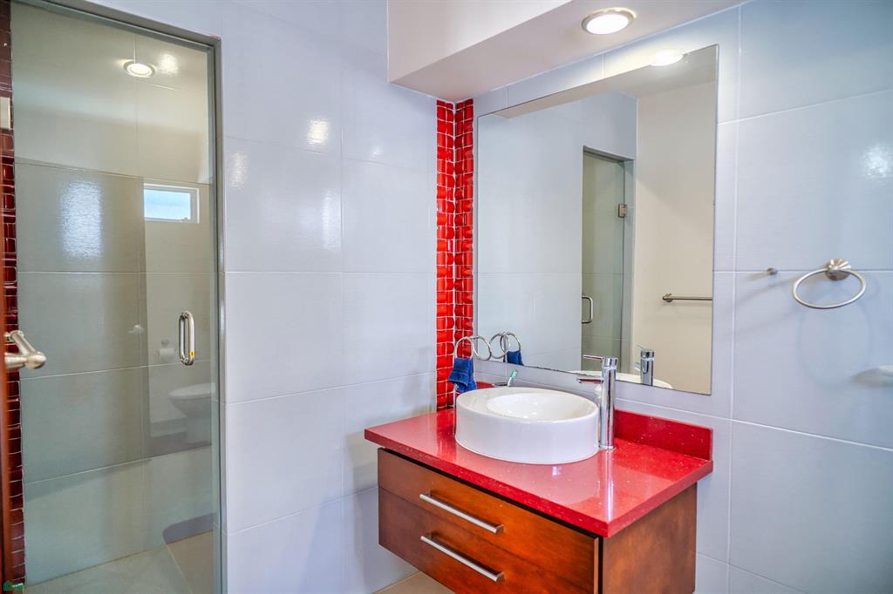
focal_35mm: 20
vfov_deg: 61.9
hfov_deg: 84.0
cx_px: 446
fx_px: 496
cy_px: 297
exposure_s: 1/90
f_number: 3.5
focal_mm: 20
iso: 640
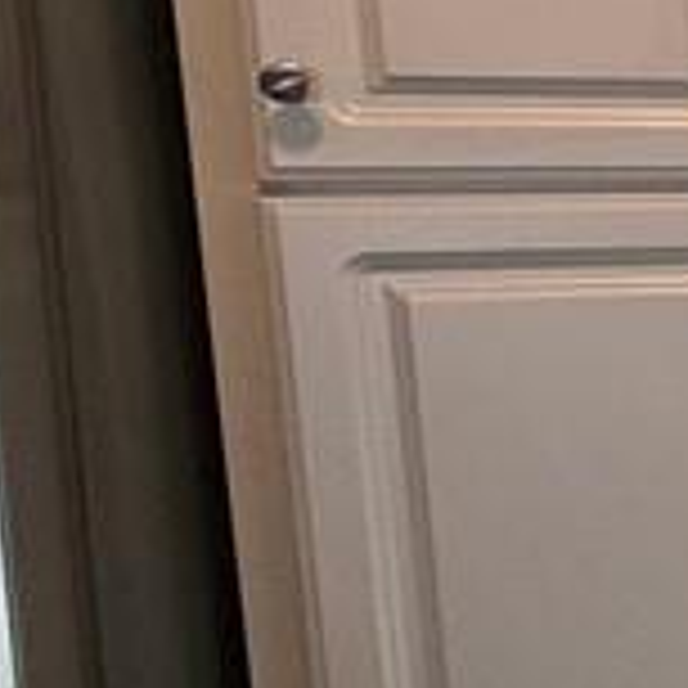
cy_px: 342
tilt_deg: -6.0
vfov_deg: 20.9
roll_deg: -0.3
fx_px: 1866
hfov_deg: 11.1
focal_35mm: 83
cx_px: 2122
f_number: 2.2
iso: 64
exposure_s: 1/121
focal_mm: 2.22
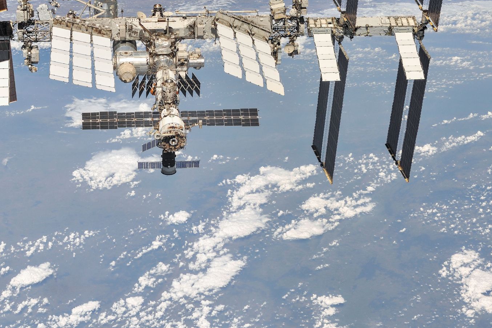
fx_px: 1449
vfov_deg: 12.8
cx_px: 151
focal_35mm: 106
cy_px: 38
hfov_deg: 19.2
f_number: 8
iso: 200
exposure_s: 1/1600
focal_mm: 56
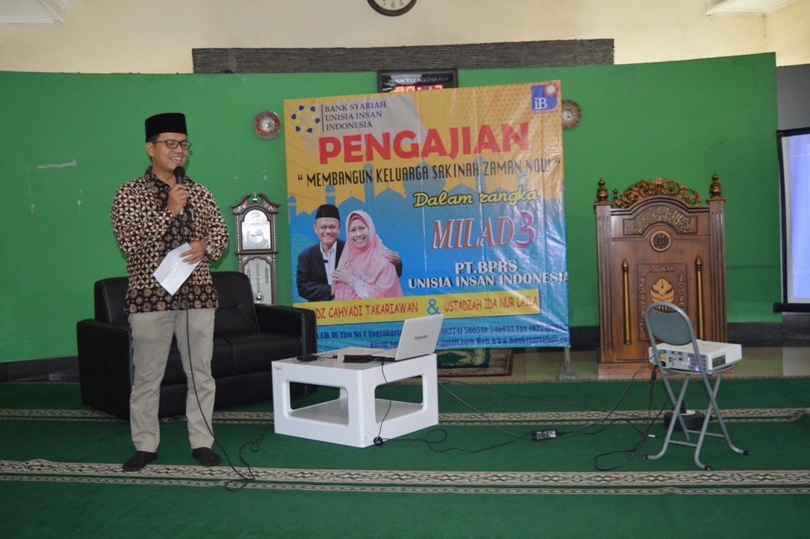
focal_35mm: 39
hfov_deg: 49.6
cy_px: 270
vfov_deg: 34.1
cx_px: 405
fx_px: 877
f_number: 4
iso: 1250
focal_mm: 26
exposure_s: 1/60
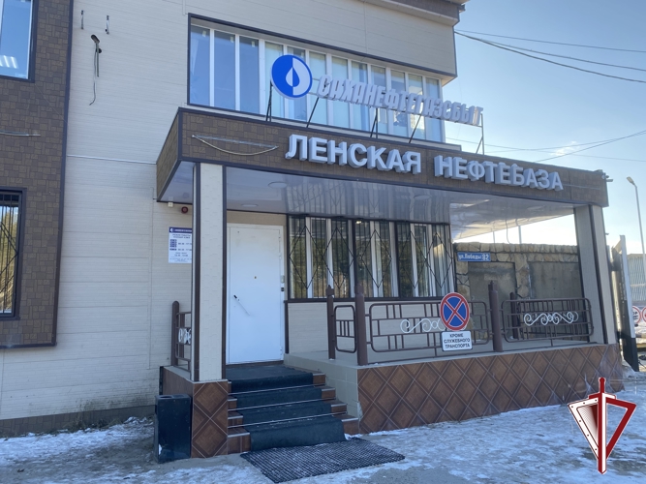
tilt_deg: +7.9
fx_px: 485
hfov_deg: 67.3
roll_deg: +1.3
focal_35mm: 26
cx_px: 323
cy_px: 242
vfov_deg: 53.0
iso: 32
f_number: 1.8
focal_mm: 4.25
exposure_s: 1/565
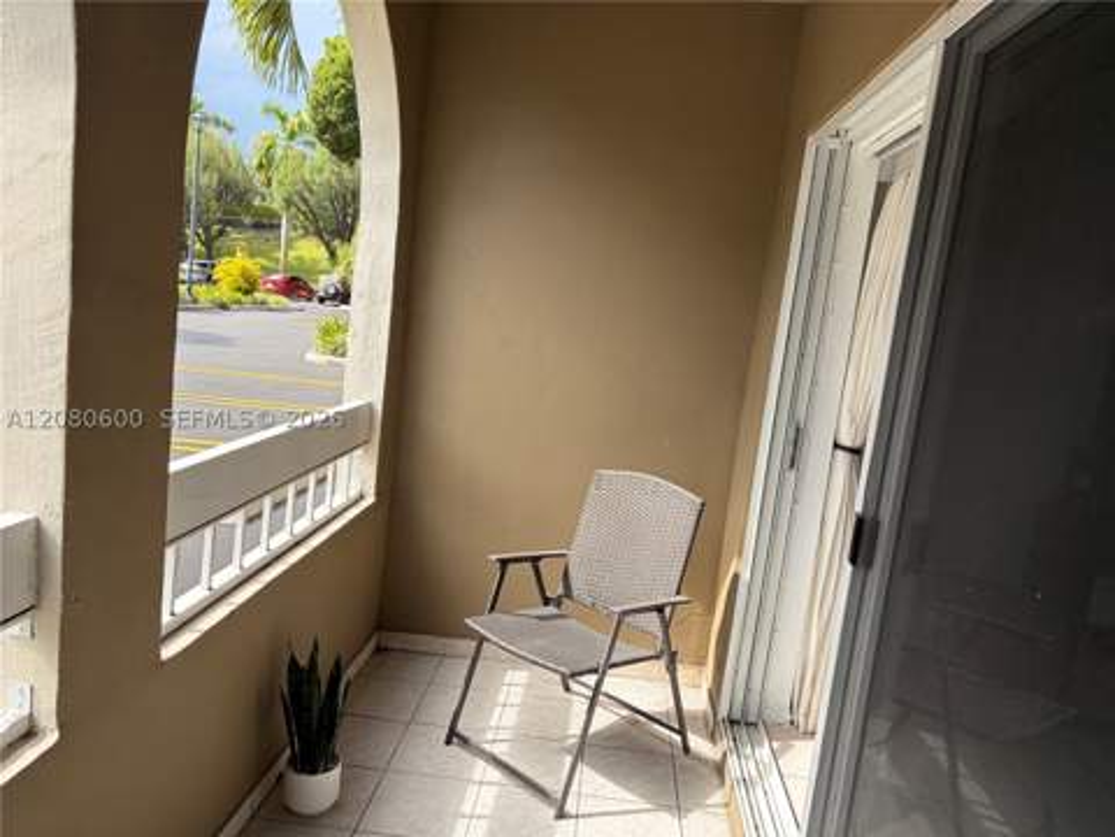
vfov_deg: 53.1
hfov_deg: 67.3
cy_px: 418
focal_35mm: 26
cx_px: 558
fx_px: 837
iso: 50
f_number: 1.6
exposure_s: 1/612
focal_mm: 5.96
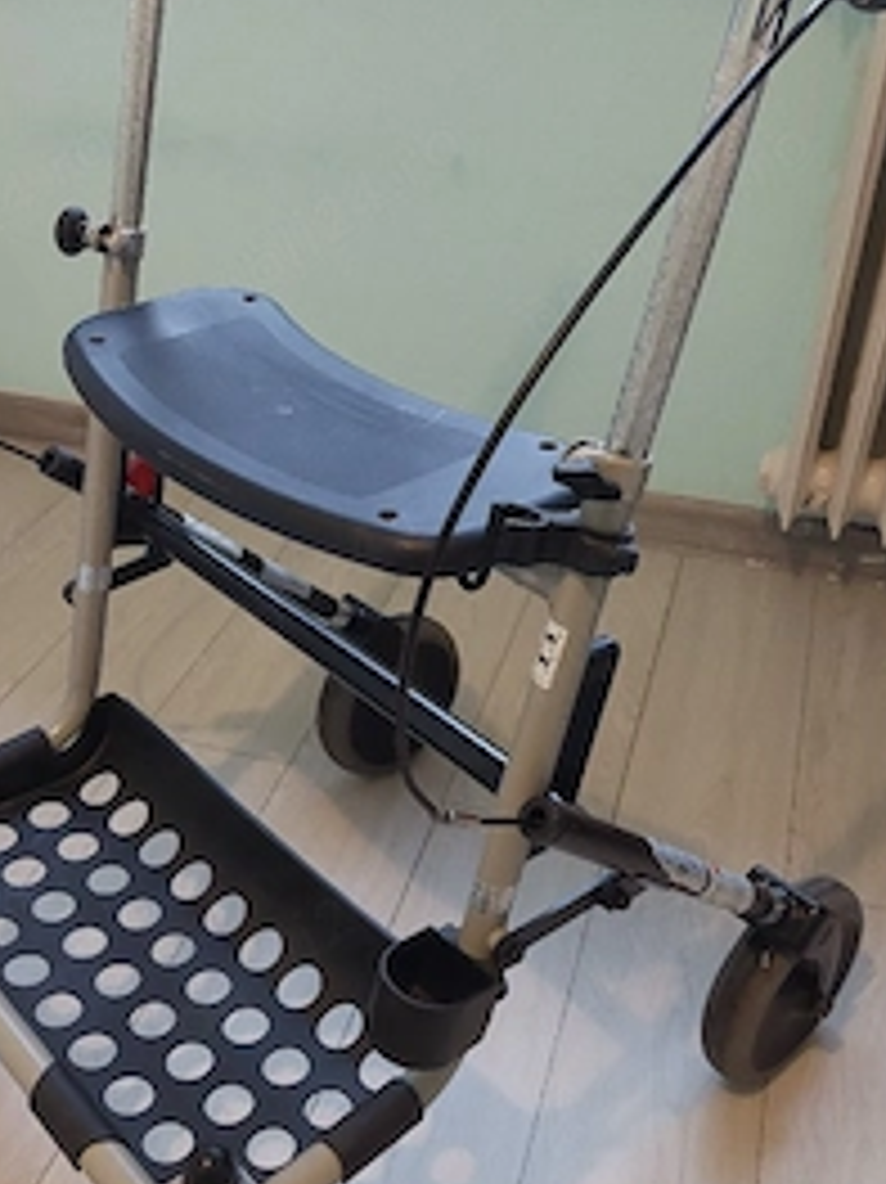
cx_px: 405
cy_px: 639
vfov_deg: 48.9
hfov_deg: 37.7
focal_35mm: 38
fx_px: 1298
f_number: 1.8
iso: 500
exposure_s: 1/50
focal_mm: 5.23
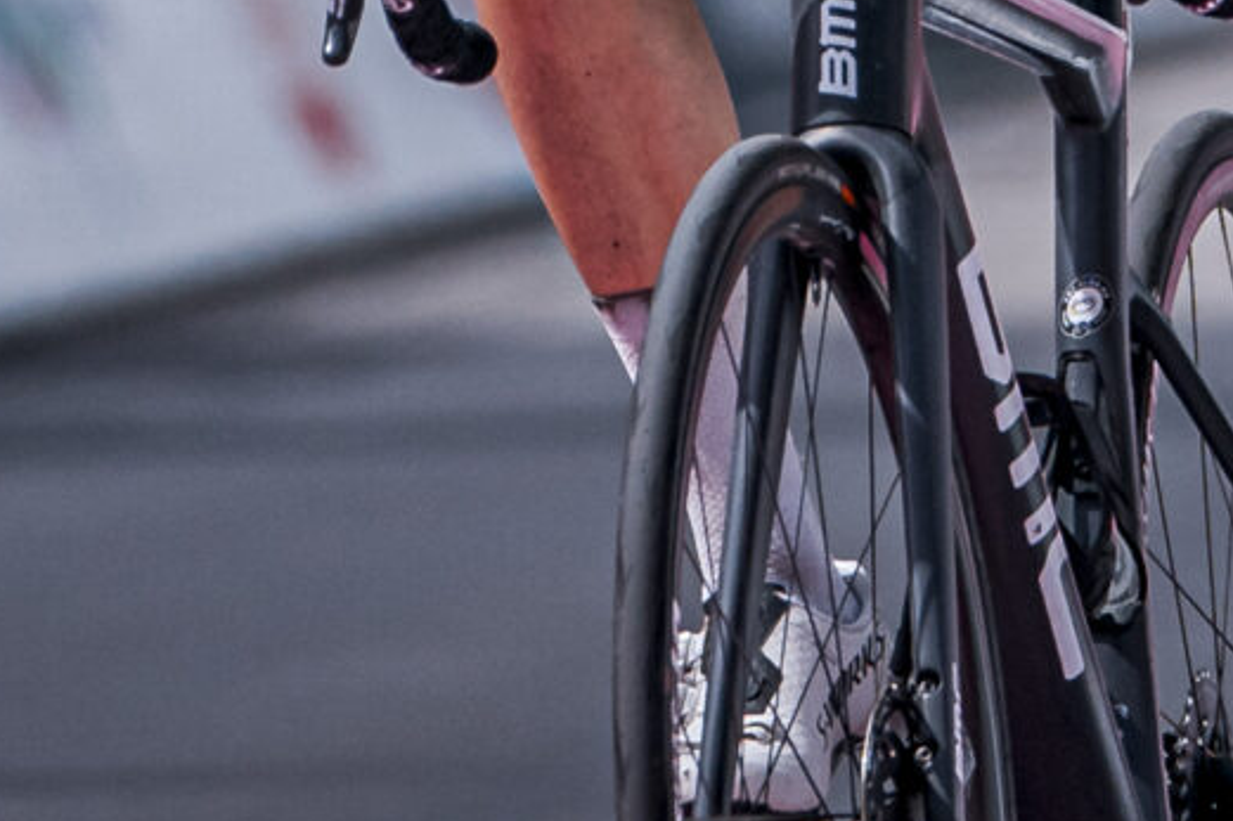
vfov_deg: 1.5
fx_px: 30950
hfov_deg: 2.3
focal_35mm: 904
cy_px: -896
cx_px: 1444
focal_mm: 184
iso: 400
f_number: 2.8
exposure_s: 1/8000
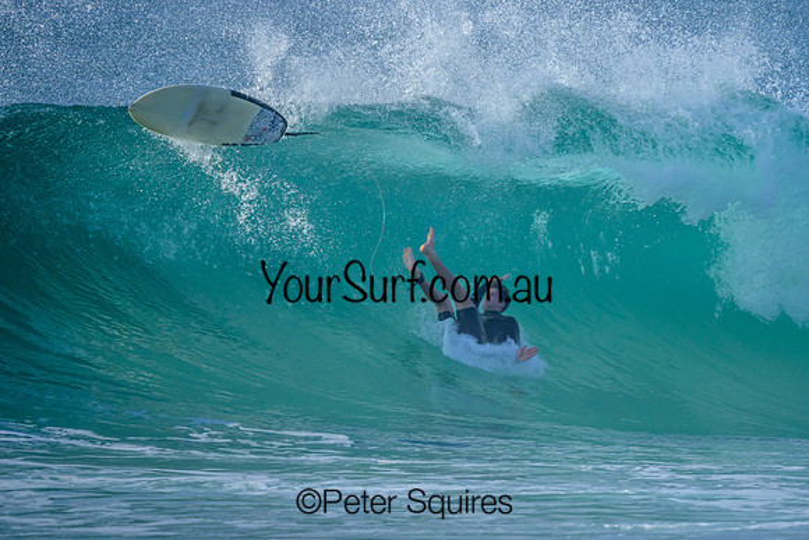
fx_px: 24571
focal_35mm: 1093
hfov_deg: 1.9
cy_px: 297
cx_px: 547
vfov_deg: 1.3
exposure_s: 1/3200
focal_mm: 800
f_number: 8
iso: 1100
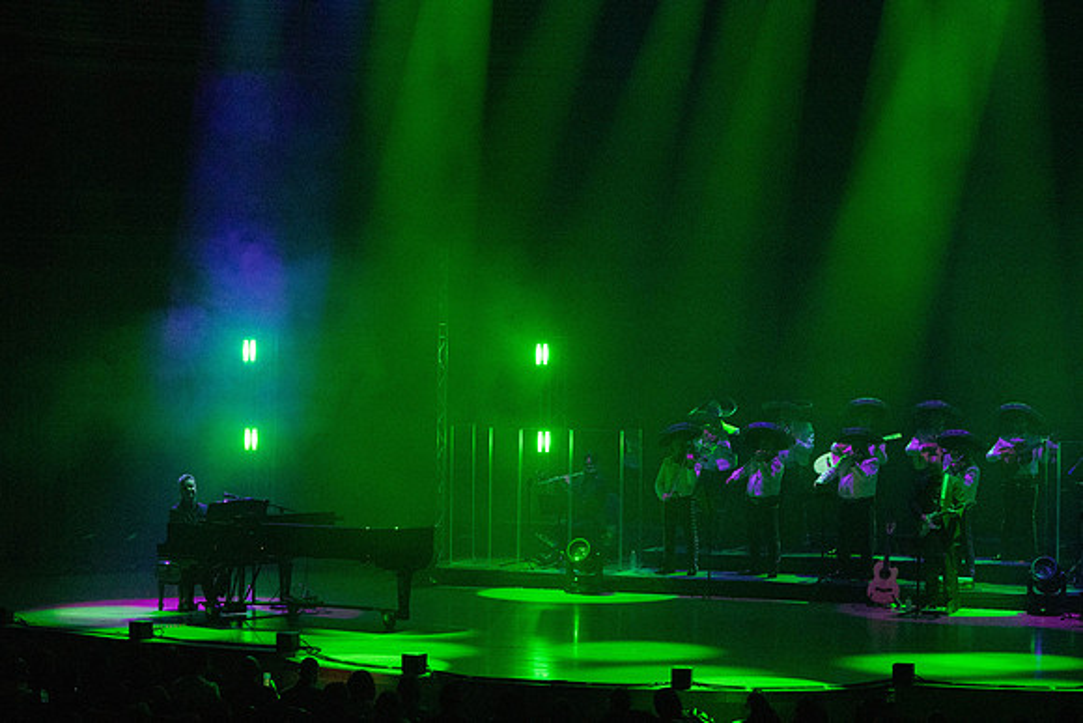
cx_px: 542
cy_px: 362
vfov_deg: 13.7
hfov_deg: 20.4
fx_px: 3009
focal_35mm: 100
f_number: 10
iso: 16000
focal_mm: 100
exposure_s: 1/320
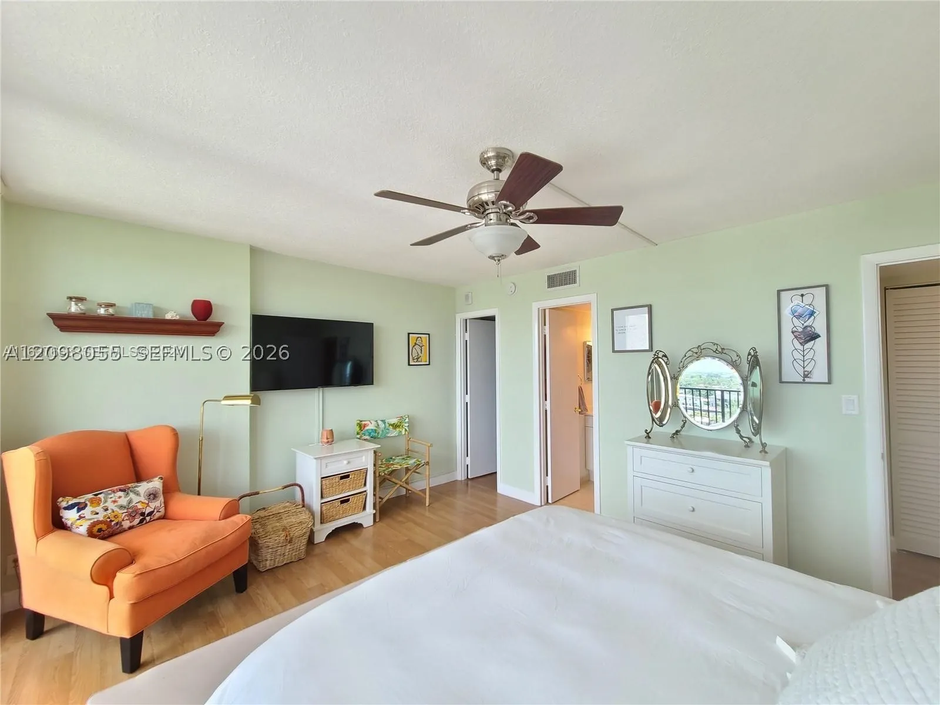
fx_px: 353
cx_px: 470
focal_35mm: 13
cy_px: 352
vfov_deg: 89.9
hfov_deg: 106.2
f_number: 2.2
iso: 80
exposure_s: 1/60
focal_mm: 2.2
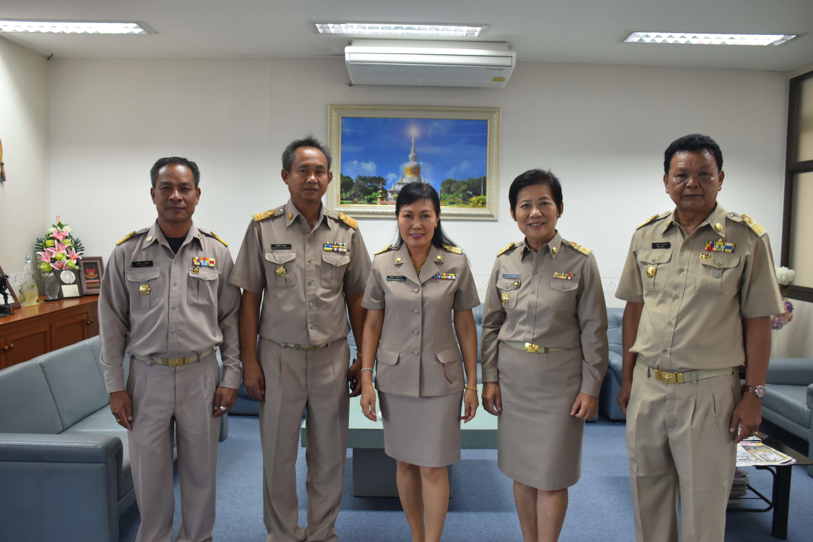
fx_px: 677
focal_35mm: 30
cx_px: 406
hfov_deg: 61.9
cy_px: 271
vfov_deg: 43.6
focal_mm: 20
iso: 800
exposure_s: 1/60
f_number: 4
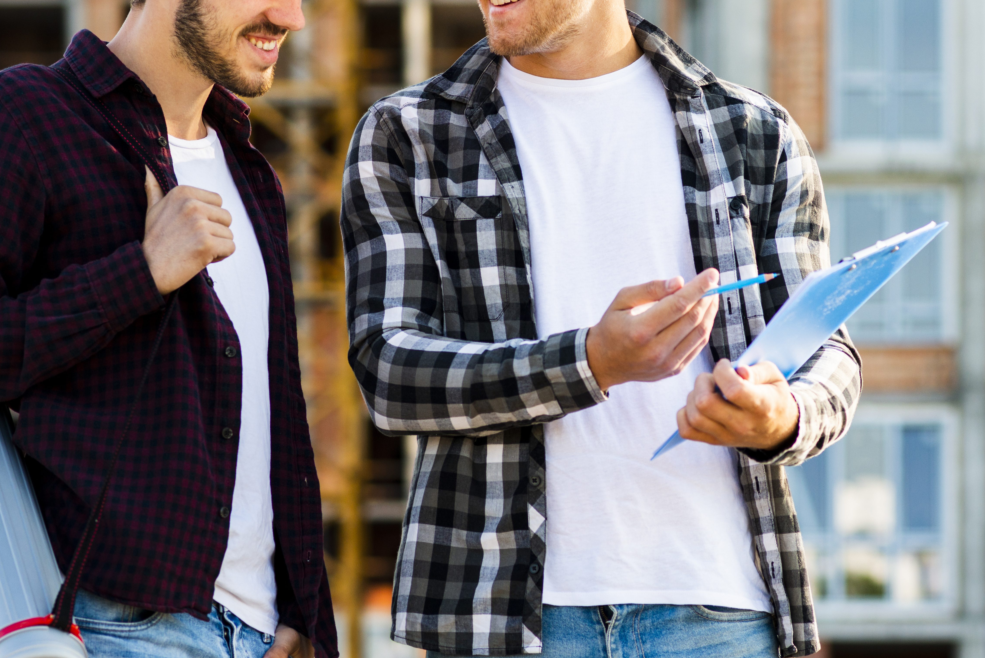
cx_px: 582
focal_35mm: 138
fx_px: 3777
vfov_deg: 9.9
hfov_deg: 14.8
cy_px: 251
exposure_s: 1/320
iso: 250
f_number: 3.5
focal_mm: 85
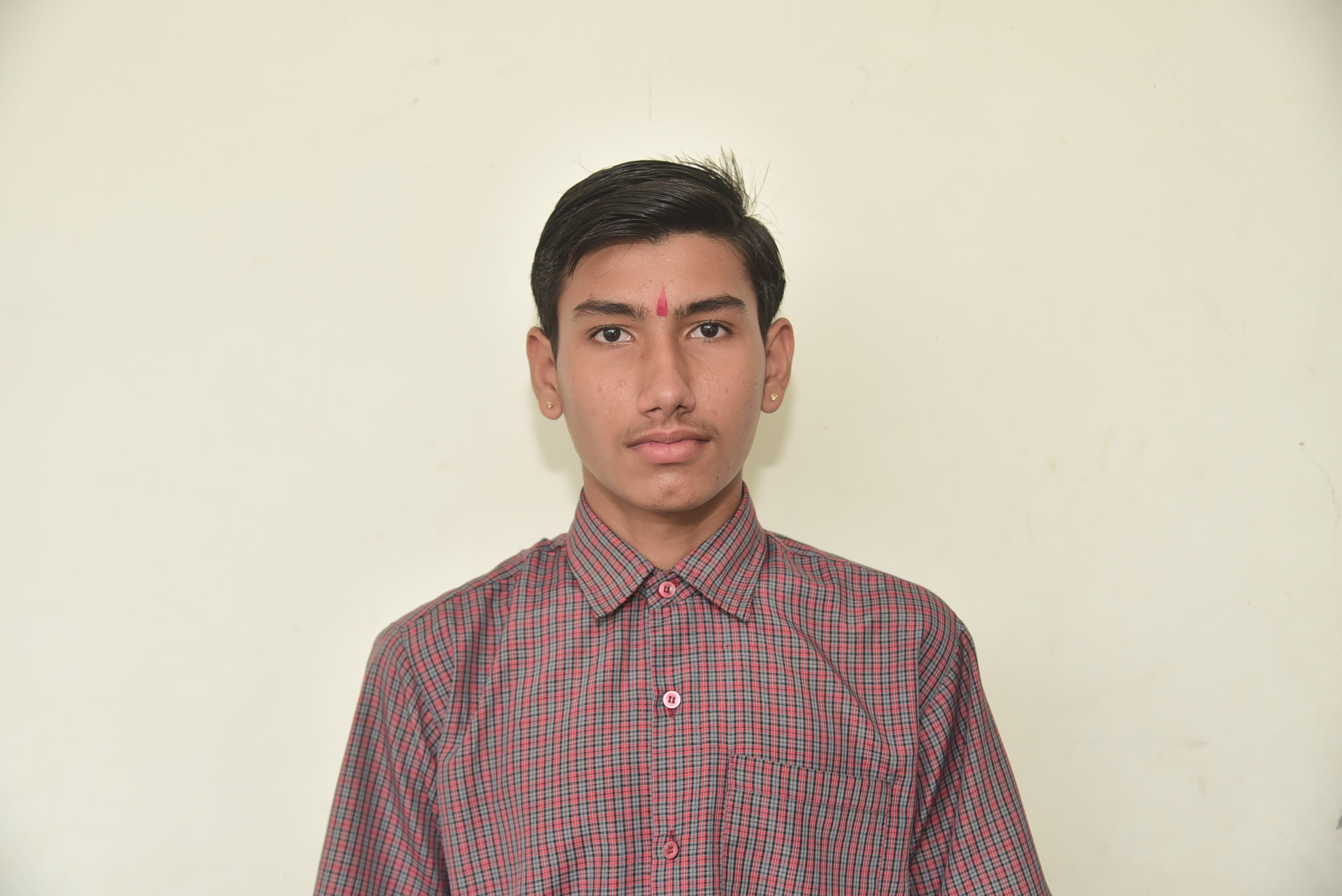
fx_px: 1715
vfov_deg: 29.3
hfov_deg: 42.7
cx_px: 671
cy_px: 448
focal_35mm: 46
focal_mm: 46
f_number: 4.5
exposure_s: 1/160
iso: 250
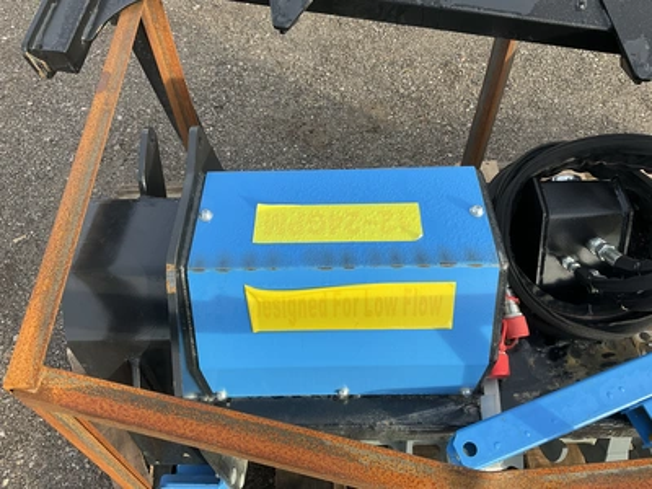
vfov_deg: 48.2
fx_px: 546
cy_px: 244
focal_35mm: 29
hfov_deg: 61.7
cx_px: 326
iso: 25
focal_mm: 3
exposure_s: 1/419
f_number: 1.8
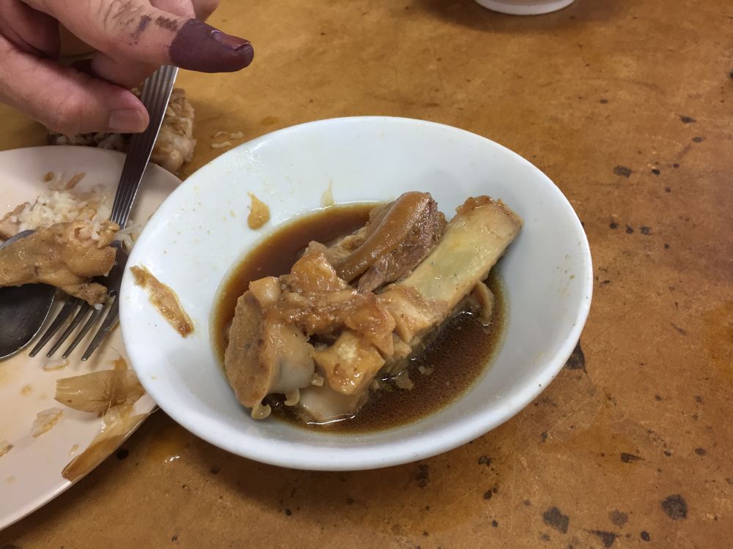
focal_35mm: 29
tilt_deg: -48.3
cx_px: 366
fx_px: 614
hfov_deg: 61.7
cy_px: 274
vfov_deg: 48.2
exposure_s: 1/33
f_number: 2.2
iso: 80
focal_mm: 4.15
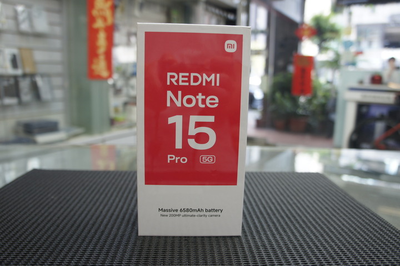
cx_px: 200
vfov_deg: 47.8
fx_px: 300
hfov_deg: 67.5
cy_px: 133
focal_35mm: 27
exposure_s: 1/30
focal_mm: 18
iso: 200
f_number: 4
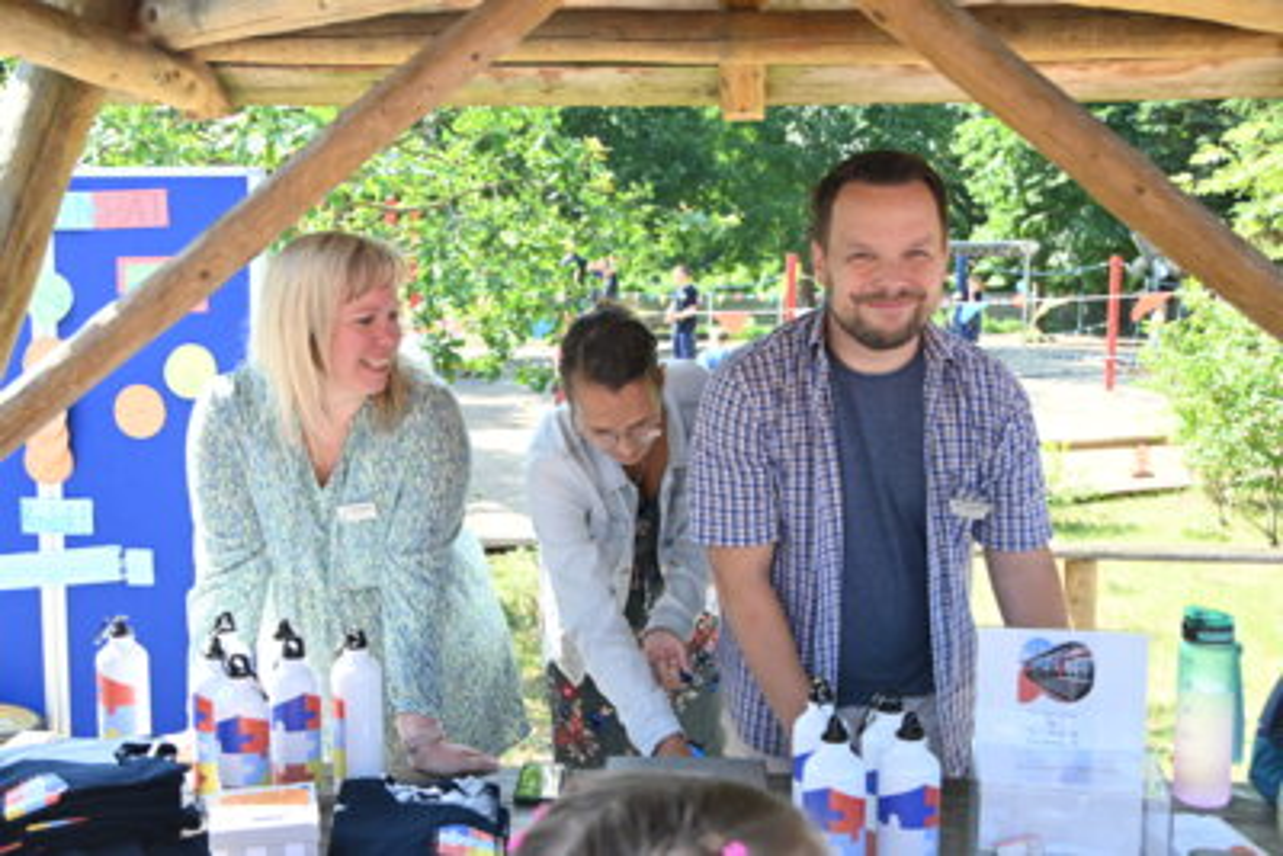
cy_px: 428
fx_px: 1283
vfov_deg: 36.9
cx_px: 642
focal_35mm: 36
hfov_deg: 53.1
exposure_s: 1/100
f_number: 5
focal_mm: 24
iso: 100
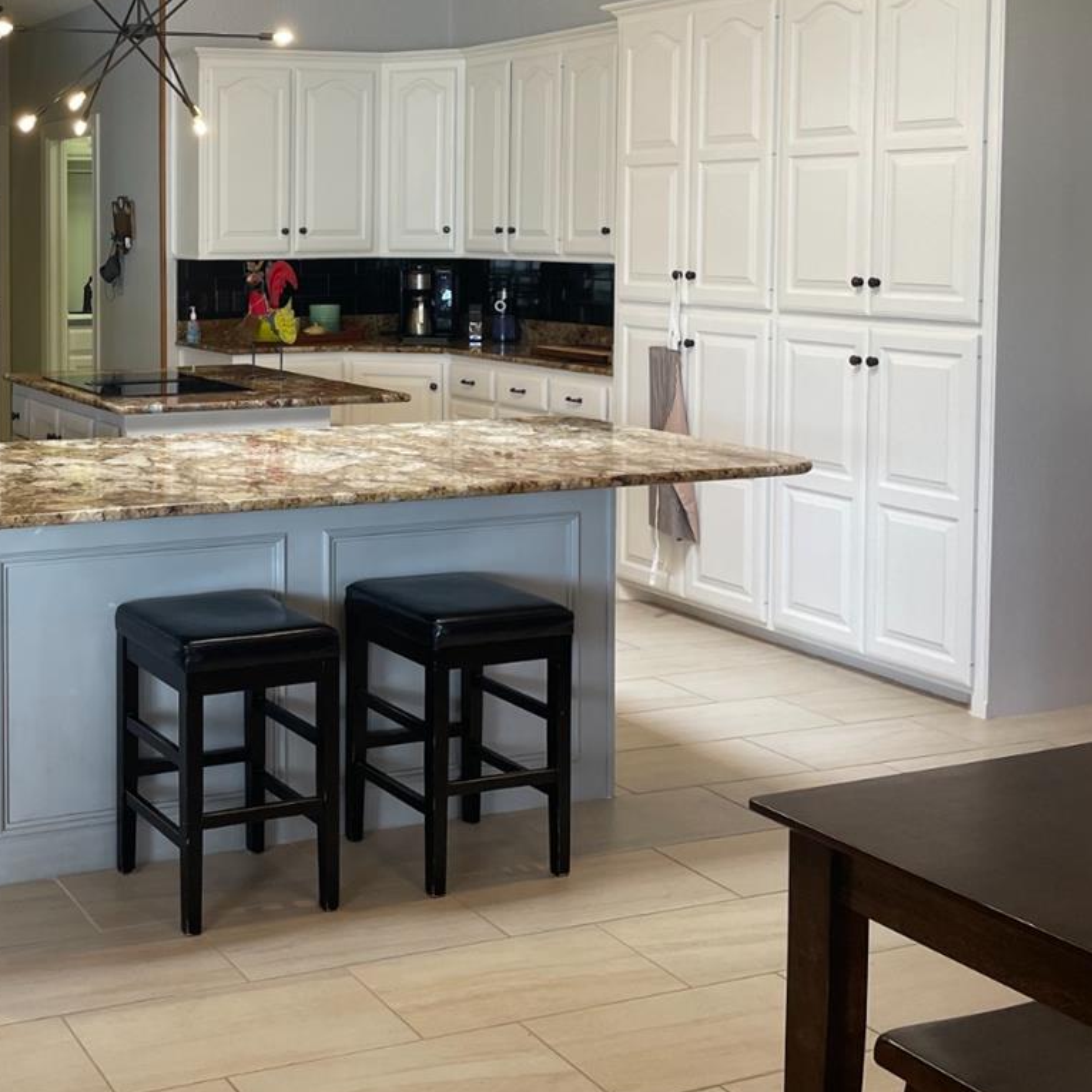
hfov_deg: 34.8
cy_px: 311
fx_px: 1606
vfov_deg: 36.9
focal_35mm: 45
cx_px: 56
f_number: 1.6
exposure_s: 1/60
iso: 64
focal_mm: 4.2
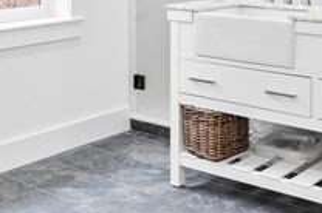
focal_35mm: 69
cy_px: -69
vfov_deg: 18.2
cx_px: 161
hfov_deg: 29.3
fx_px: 616
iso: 100
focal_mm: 14
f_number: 8
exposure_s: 1/1.25
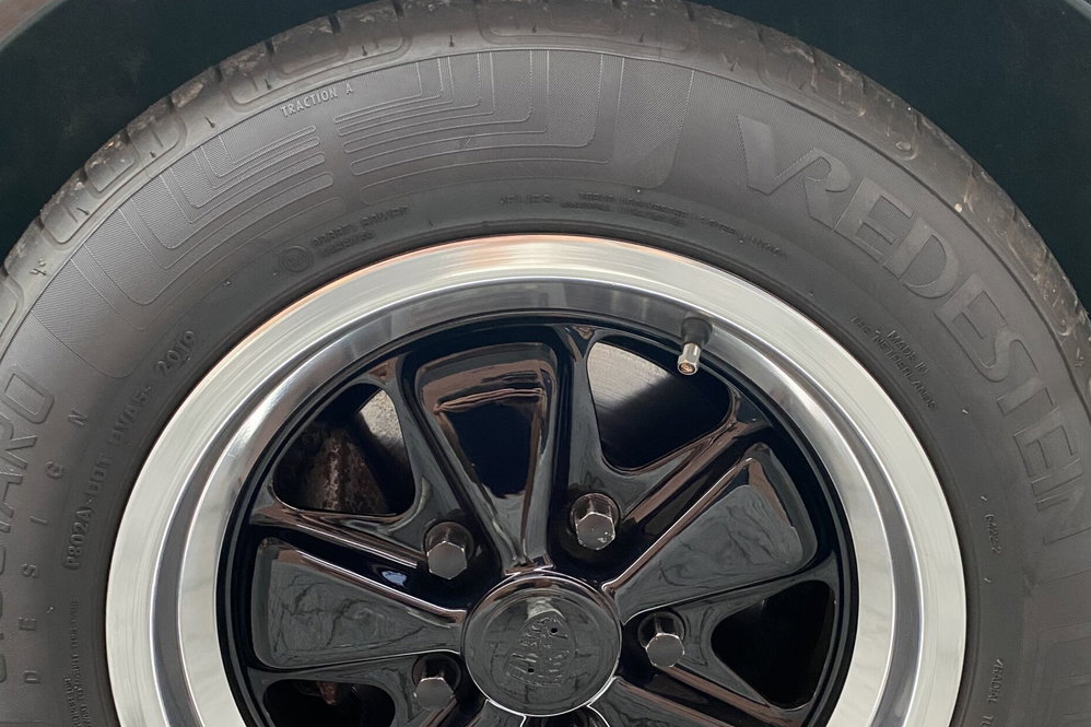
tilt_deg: -20.8
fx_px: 1121
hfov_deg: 51.9
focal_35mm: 37
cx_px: 552
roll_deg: -0.3
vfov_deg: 35.3
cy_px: 520
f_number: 1.8
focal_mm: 4.25
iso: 500
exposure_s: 1/60
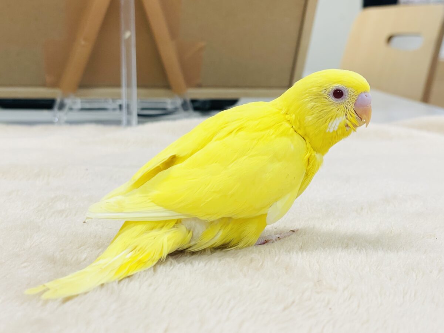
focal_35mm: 52
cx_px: 222
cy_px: 166
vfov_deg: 28.0
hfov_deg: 36.8
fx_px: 667
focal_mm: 6
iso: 50
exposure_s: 1/99
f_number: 2
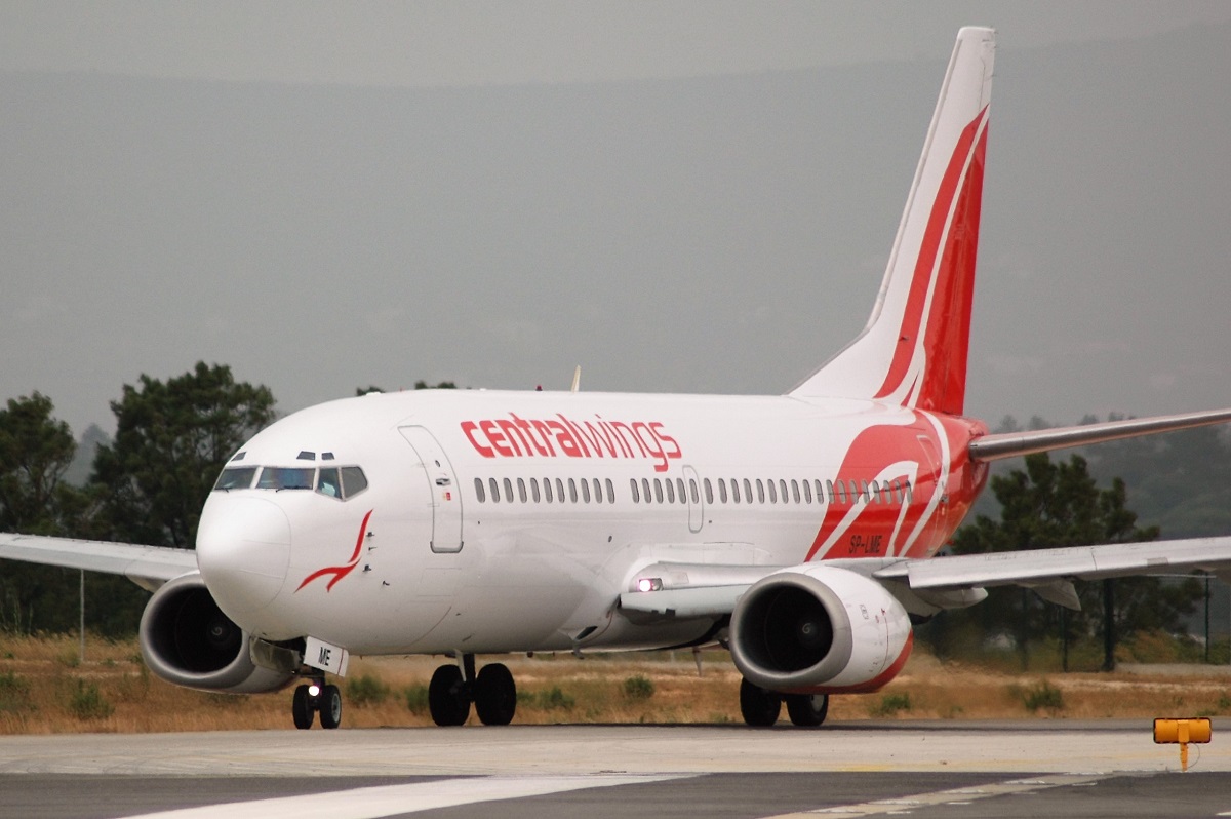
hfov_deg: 4.6
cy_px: 410
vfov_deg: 3.0
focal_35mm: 450
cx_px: 616
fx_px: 15374
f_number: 6
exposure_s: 1/1000
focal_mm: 300
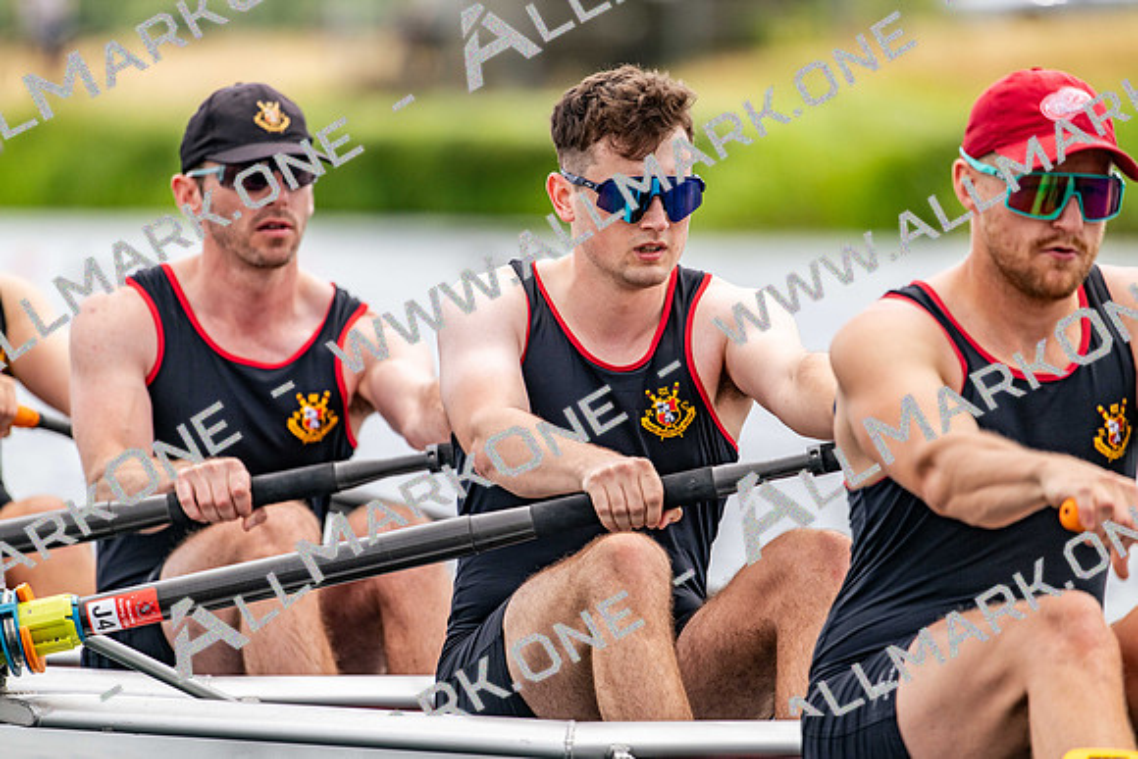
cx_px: 569
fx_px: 12647
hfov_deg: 5.2
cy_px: 380
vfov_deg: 3.4
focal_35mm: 400
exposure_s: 1/2500
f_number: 4.5
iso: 450
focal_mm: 400
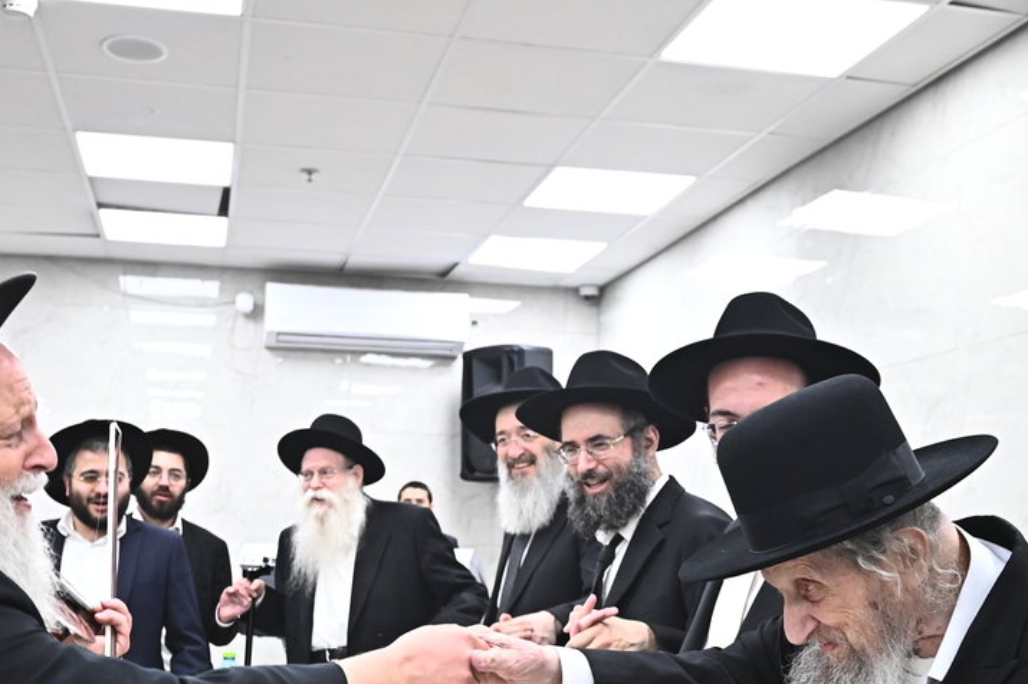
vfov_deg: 27.7
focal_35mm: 47
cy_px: 594
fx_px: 1341
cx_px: 463
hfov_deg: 41.9
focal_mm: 24
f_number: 3.5
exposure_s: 1/200
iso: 2500
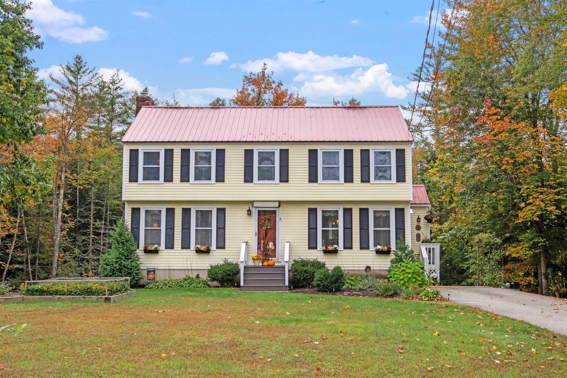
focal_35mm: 36
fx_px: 567
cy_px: 189
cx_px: 284
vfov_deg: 36.9
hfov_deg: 53.1
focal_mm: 24
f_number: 8
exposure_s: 1/500
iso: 500
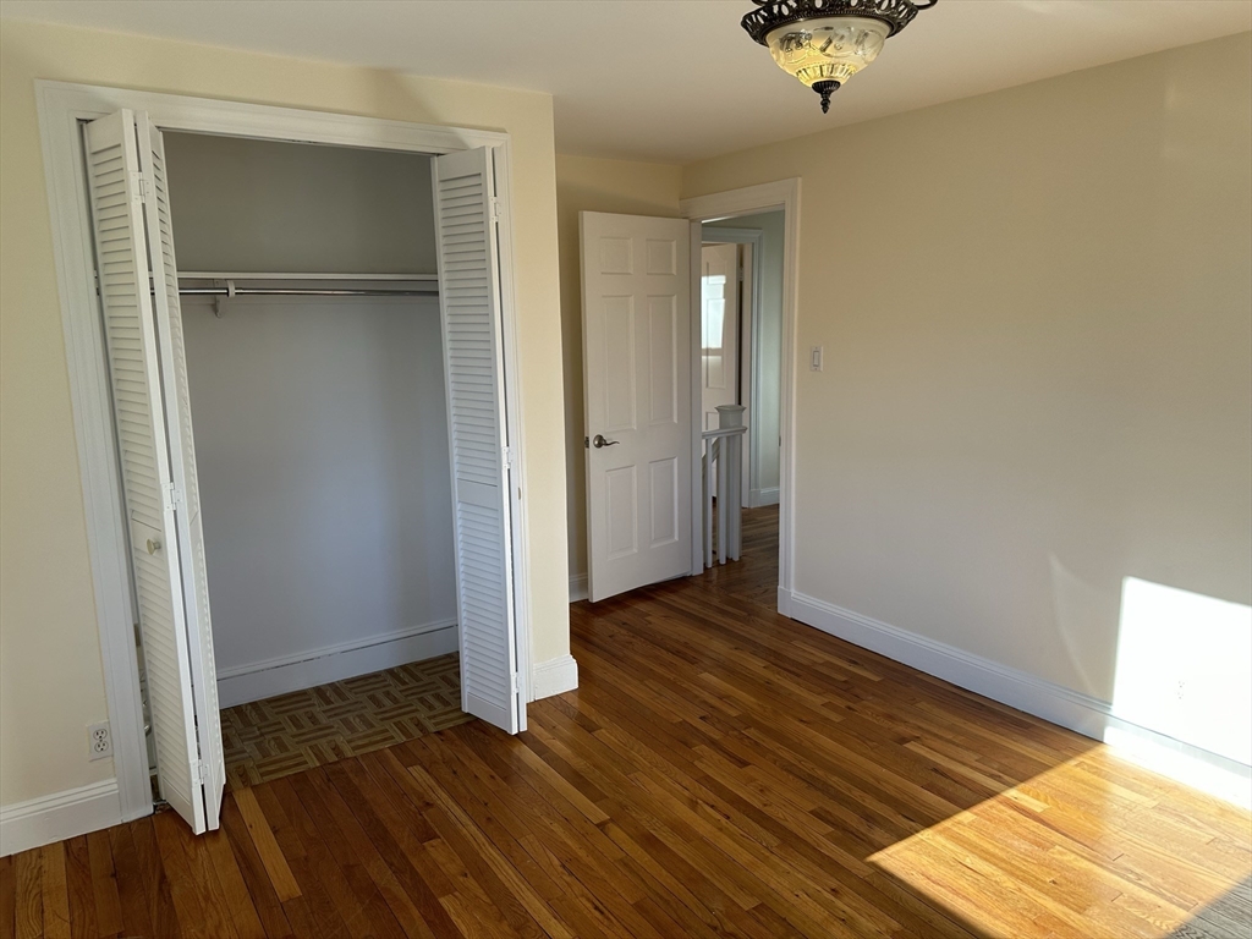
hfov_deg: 71.6
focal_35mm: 24
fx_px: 868
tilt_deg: -10.2
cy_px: 470
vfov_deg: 56.8
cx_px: 626
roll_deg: +0.7
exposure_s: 1/266
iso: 80
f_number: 1.78
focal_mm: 6.86
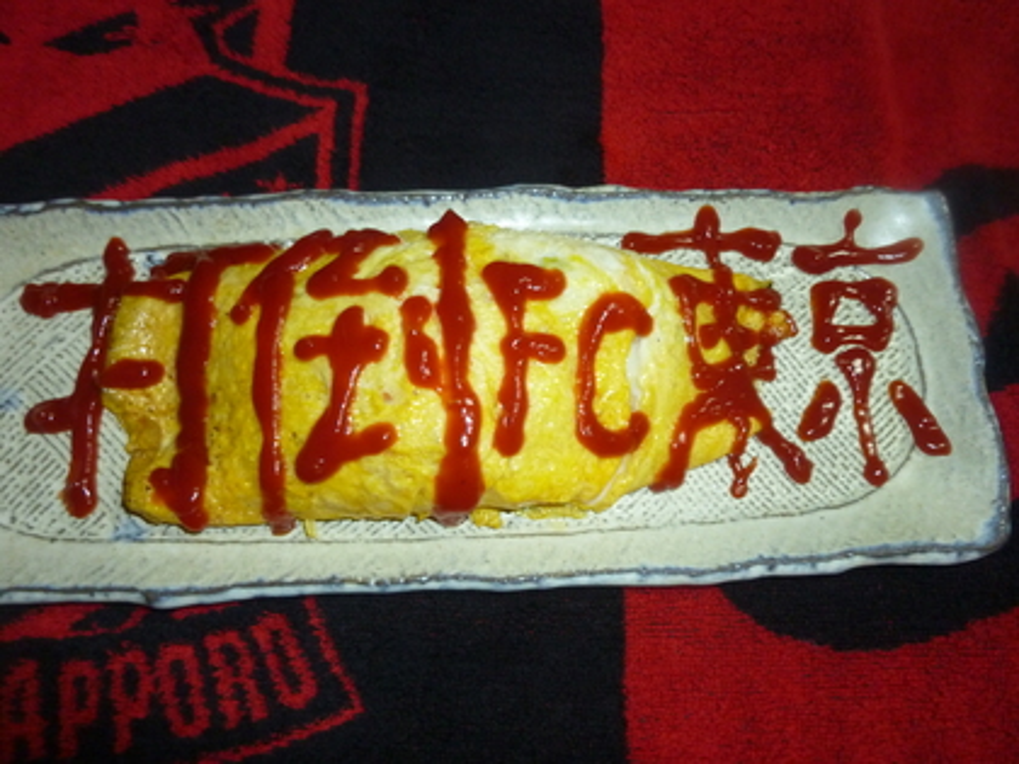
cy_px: 382
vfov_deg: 54.9
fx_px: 736
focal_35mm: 25
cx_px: 510
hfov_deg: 69.4
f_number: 3.3
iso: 250
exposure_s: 1/30
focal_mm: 4.5
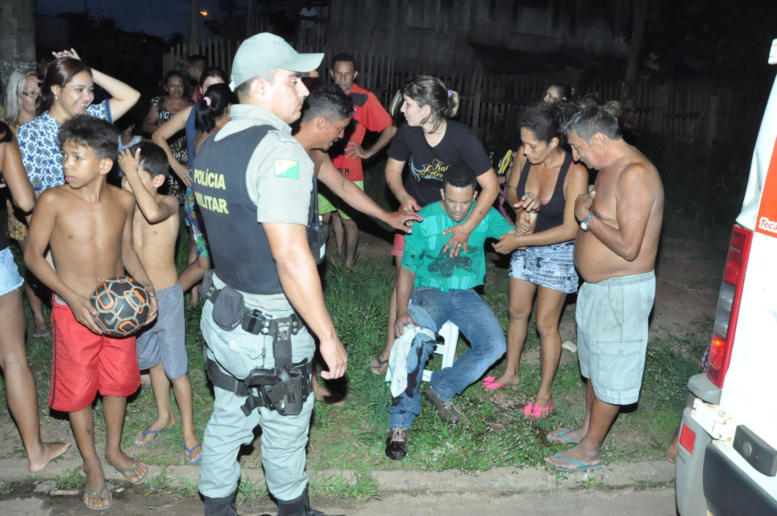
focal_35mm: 27
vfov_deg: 47.8
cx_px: 388
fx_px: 582
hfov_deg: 67.4
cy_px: 258
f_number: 8
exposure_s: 1/200
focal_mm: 18
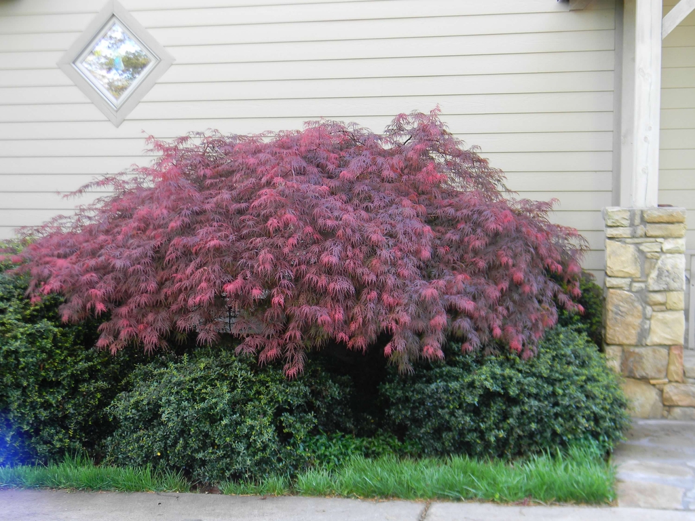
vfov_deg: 40.7
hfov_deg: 52.6
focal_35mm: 35
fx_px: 703
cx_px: 348
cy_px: 260
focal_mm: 8.6
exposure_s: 1/14.3
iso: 80
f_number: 3.9
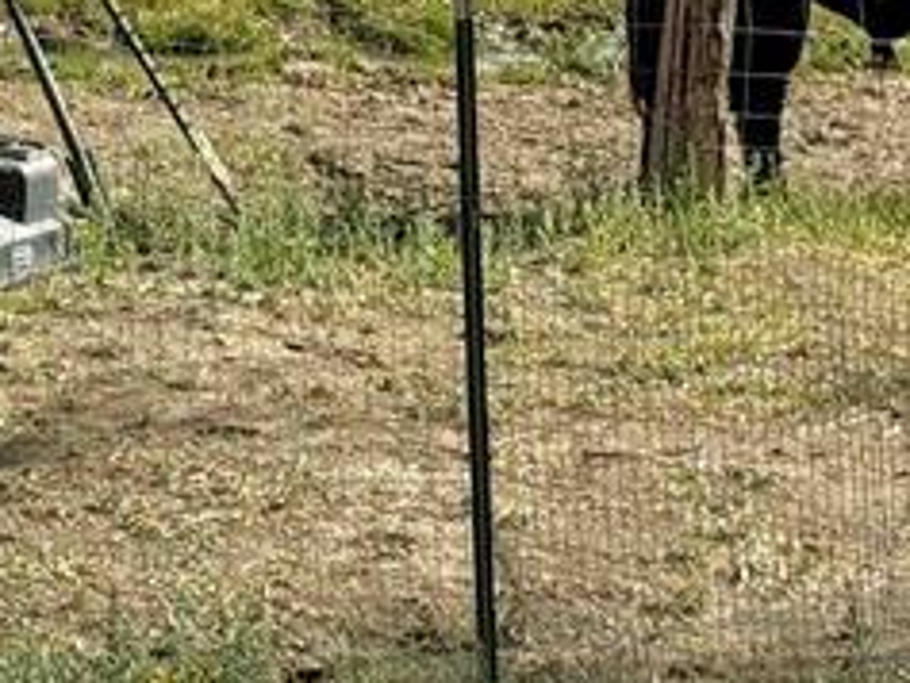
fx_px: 5444
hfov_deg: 9.2
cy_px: -698
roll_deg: +0.2
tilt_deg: -2.2
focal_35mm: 207
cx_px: -561
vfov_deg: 6.9
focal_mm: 6.76
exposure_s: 1/7092
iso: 64
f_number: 1.78
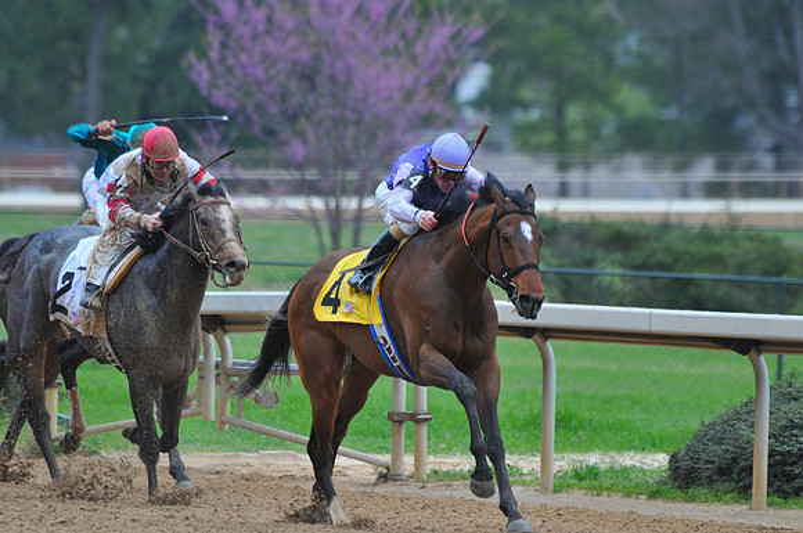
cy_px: 266
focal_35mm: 600
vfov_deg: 2.3
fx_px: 13365
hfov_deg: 3.4
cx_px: 402
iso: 720
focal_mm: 400
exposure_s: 1/1000
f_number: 5.6
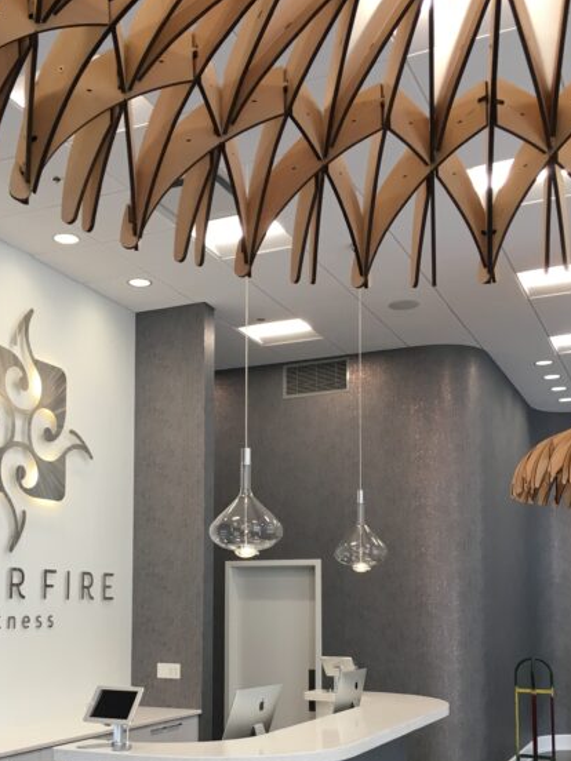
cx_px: 222
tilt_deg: +4.2
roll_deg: -0.5
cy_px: 539
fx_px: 924
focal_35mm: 42
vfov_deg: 43.8
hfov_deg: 34.2
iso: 25
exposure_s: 1/30
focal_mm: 4.15
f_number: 2.2
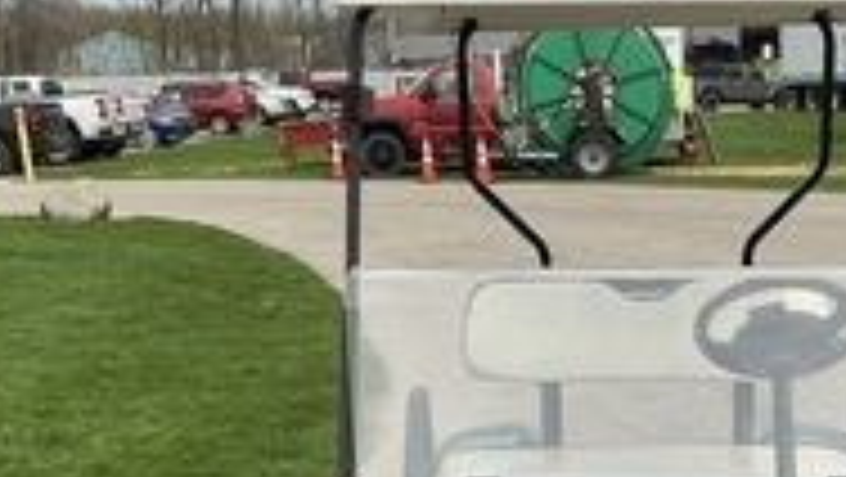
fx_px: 1459
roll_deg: +2.3
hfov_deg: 31.8
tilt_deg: -15.4
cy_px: 526
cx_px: 621
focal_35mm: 65
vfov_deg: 17.9
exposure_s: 1/1577
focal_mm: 3
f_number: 1.8
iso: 25
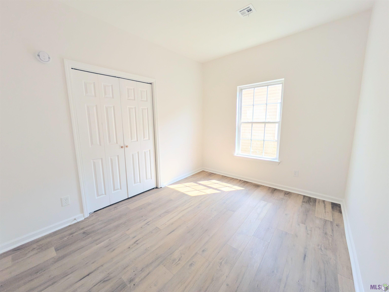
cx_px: 194
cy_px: 146
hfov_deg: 102.0
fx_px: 157
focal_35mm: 14
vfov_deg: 85.7
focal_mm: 1.83
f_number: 2.2
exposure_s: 1/382
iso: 46
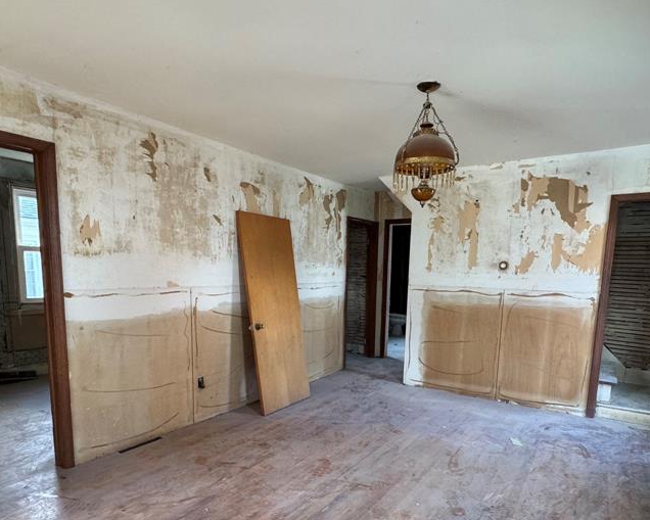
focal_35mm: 22
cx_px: 325
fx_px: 423
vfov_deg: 62.2
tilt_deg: -8.7
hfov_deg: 75.0
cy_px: 326
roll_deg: -1.5
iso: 320
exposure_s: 1/75
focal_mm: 2.22
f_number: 2.2
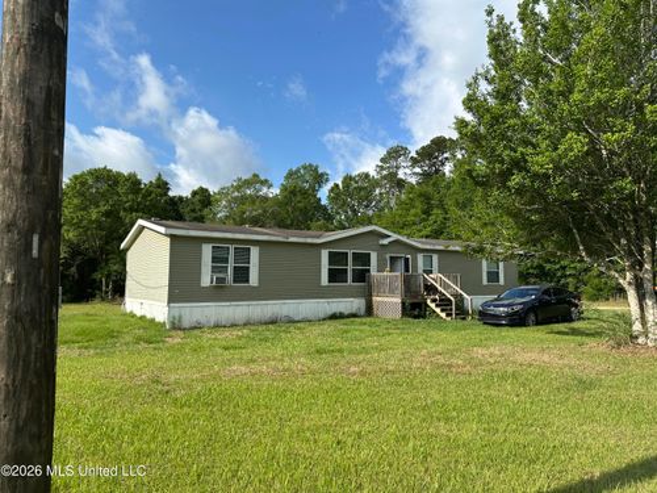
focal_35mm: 24
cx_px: 328
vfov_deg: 56.8
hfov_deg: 71.6
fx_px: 456
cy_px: 246
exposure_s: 1/3861
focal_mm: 6.86
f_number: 1.78
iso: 80
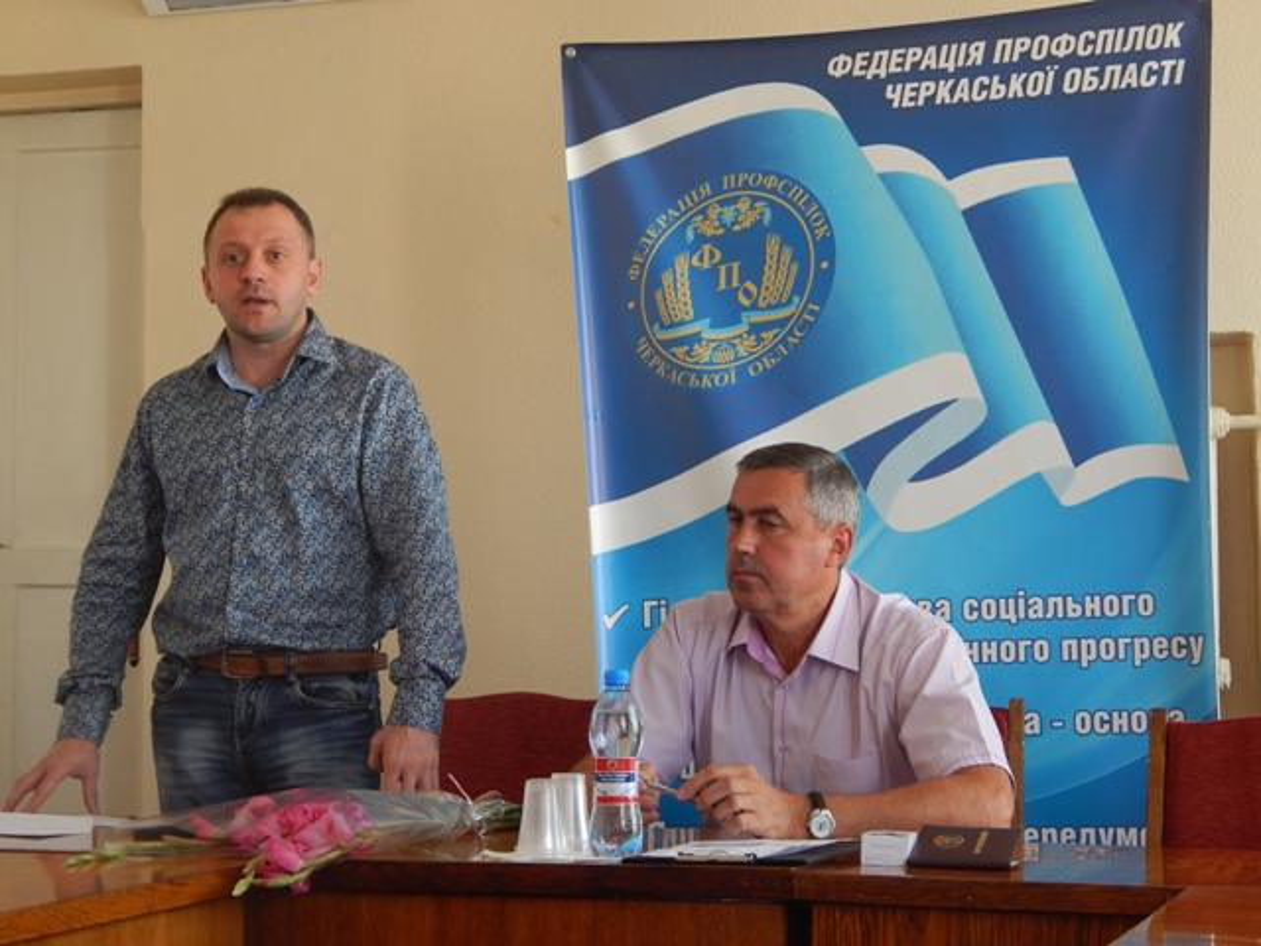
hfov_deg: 25.7
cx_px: 630
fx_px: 2769
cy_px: 473
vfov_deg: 19.4
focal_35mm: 76
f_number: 4.2
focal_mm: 13.5
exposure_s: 1/30
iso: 250
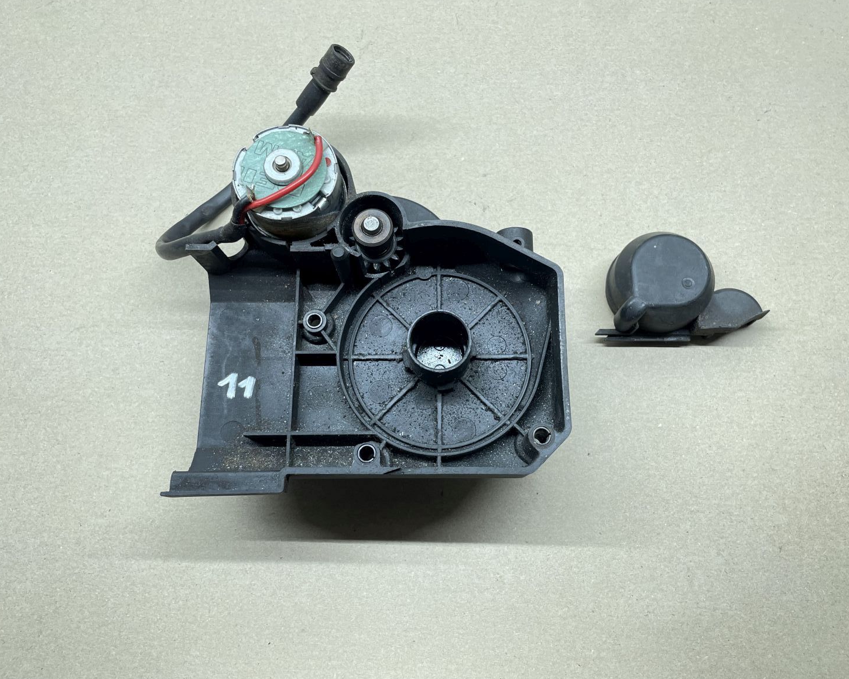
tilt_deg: -73.5
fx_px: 704
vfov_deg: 51.5
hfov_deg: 62.2
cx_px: 434
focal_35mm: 28
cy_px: 335
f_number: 1.6
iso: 100
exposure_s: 1/100
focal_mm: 4.2
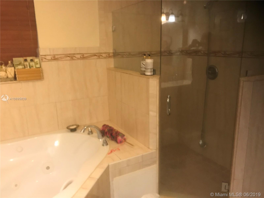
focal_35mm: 28
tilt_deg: -16.6
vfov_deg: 49.7
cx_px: 132
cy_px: 99
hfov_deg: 63.4
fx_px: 214
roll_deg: +0.2
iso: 80
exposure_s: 1/15
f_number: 1.8
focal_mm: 3.99
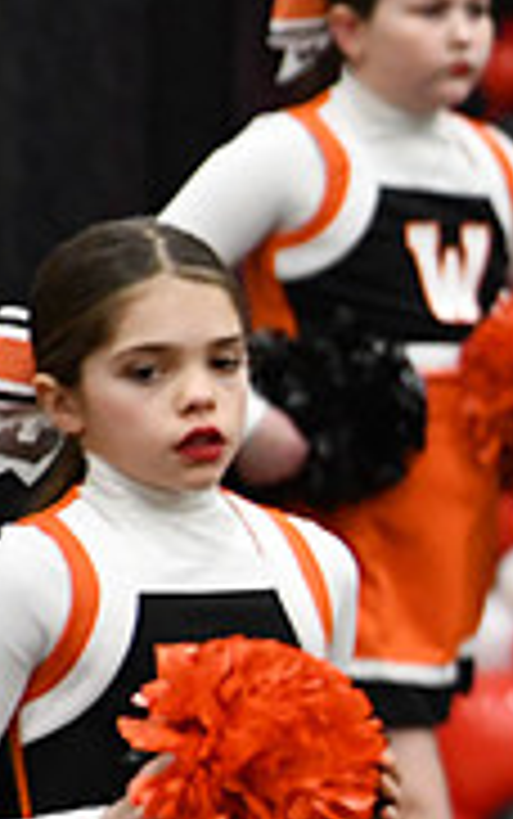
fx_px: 21709
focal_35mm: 972
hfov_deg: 1.4
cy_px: 614
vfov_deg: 2.2
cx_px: 1269
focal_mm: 200
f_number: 2.8
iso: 5000
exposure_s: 1/800
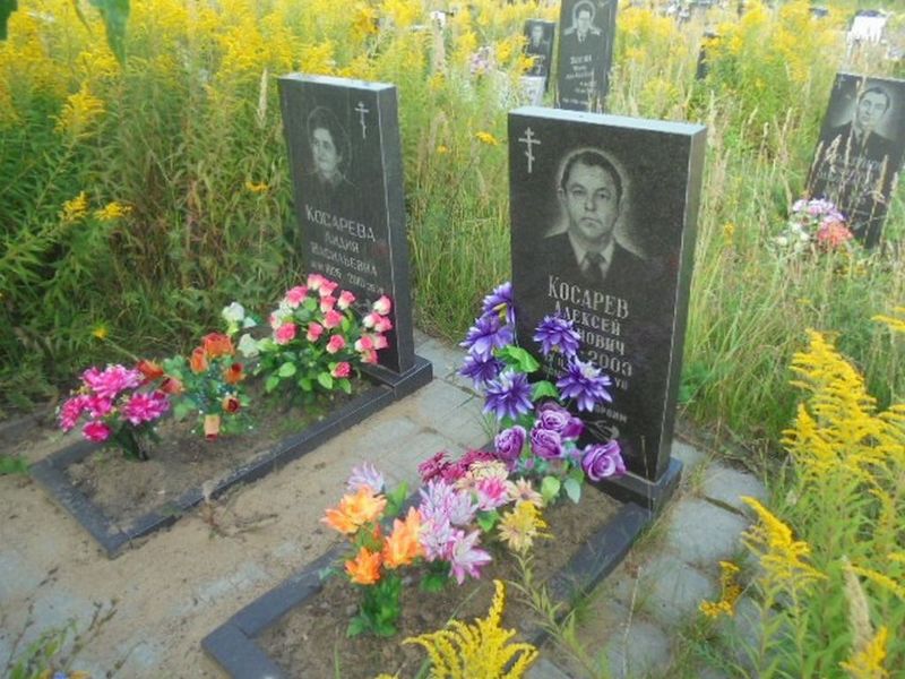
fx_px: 680
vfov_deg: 53.1
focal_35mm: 26
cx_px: 452
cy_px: 340
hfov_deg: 67.3
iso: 100
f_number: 3.5
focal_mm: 4.6
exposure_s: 1/100
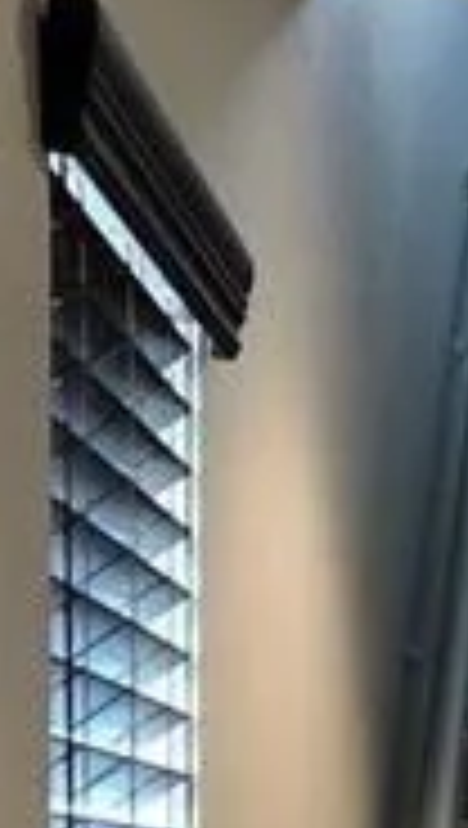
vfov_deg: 15.3
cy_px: 1328
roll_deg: -3.8
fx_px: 2792
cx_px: 1143
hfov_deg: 8.7
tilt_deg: -9.4
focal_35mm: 127
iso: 100
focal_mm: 3.99
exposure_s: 1/11
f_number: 1.8
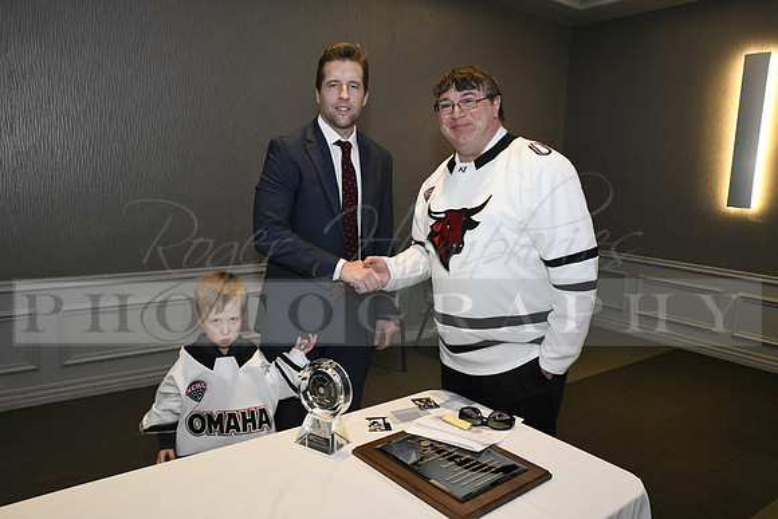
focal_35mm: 29
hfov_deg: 63.6
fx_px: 627
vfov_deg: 45.0
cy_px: 260
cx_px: 389
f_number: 11
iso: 6400
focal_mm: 29
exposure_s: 1/60
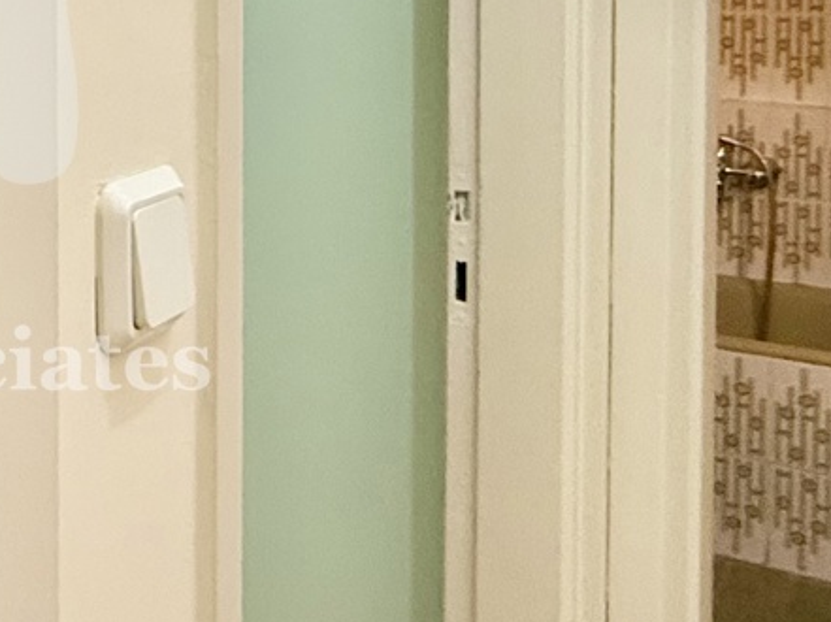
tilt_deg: -2.7
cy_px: -47
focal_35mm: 61
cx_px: -268
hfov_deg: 26.5
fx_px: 1463
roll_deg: +0.7
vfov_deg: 22.7
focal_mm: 2.22
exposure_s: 1/100
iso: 320
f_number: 2.2
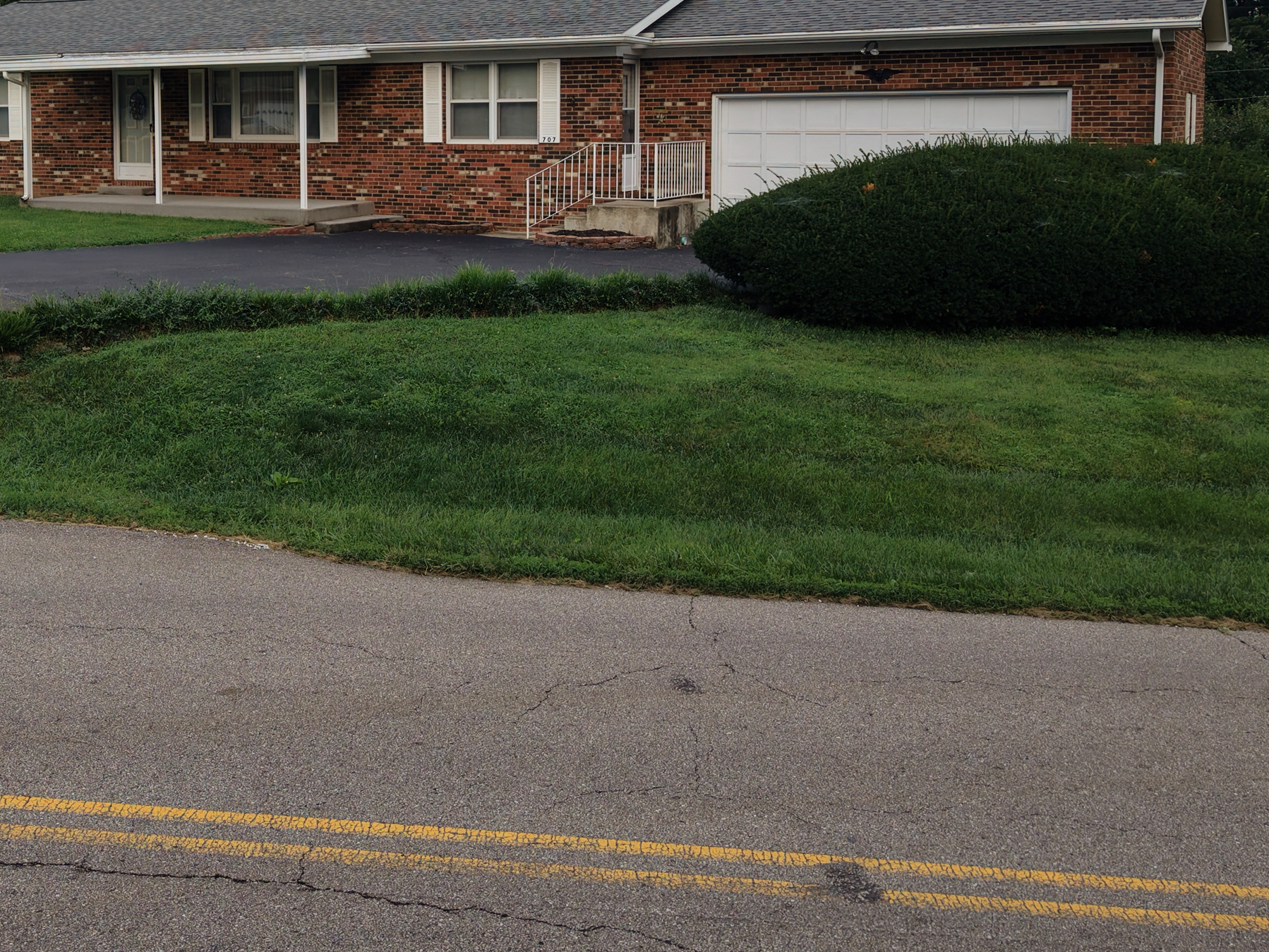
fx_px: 1503
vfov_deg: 34.1
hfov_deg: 45.2
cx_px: 435
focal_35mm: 41
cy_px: 193
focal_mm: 8.67
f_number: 1.8
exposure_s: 1/40
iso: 200
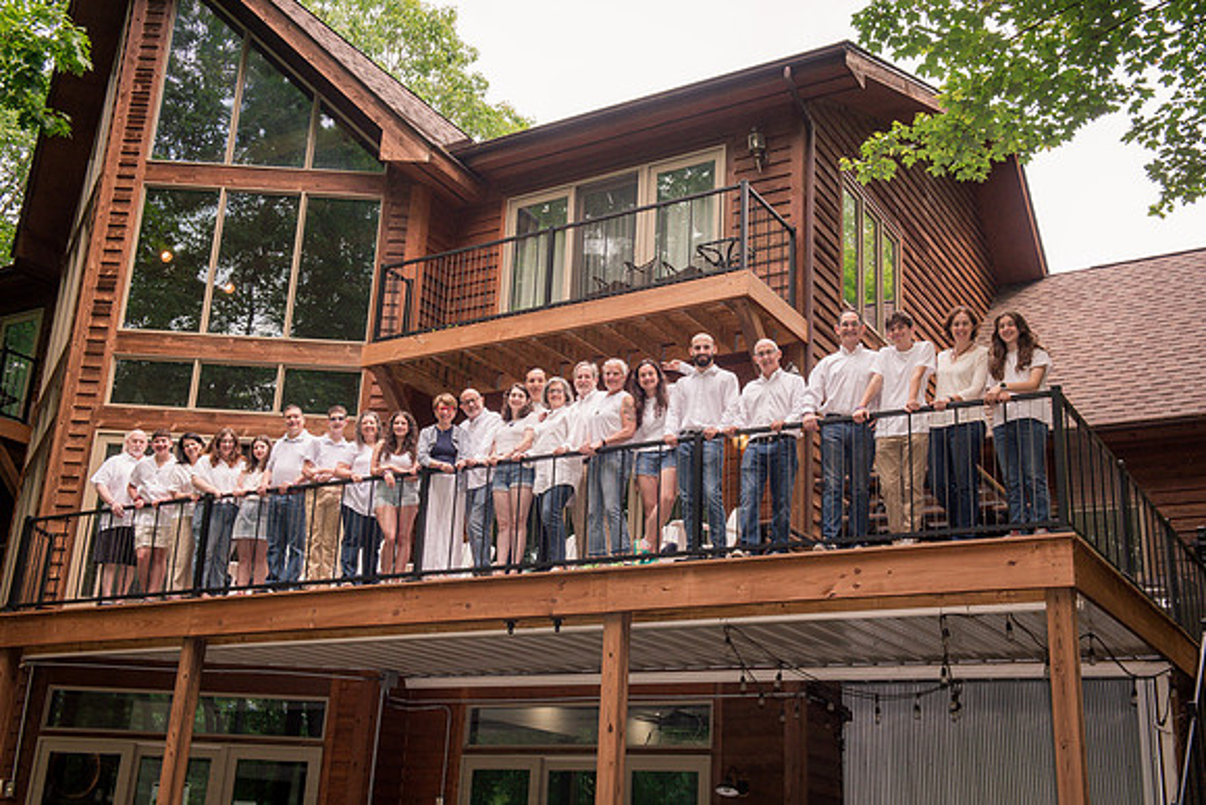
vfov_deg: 33.4
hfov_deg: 48.4
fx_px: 1340
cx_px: 603
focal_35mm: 40
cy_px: 402
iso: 1000
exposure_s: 1/125
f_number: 13
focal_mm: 40
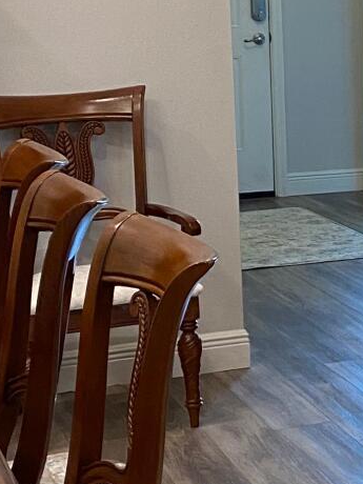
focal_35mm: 113
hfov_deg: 11.7
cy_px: 172
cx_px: 743
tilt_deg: -7.0
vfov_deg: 17.4
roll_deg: +0.5
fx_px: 1580
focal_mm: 4.25
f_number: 1.8
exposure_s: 1/60
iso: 200
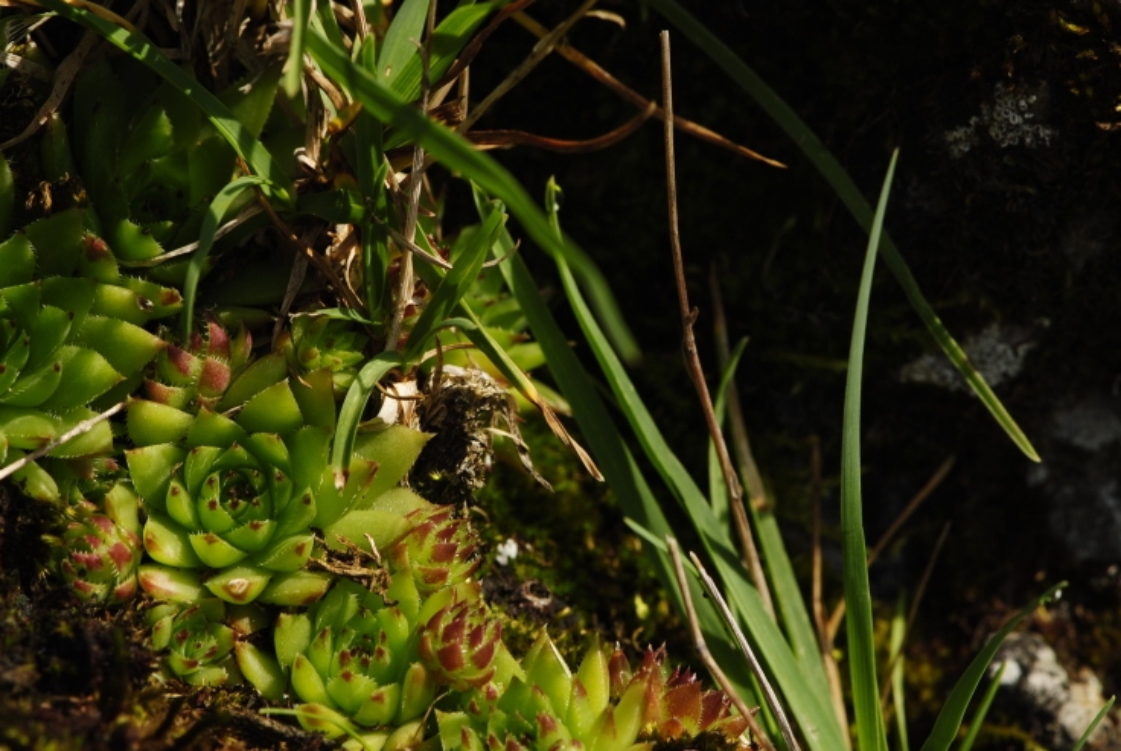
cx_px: 582
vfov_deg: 9.9
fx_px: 4320
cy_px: 349
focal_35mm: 139
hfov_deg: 14.8
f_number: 10
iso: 100
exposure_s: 1/160
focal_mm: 85
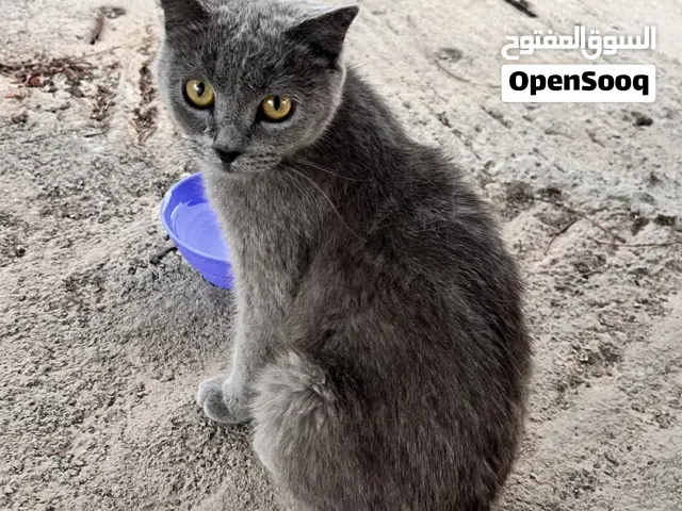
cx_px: 341
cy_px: 256
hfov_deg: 67.3
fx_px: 512
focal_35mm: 26
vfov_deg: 53.1
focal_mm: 5.7
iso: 125
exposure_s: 1/83
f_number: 1.5
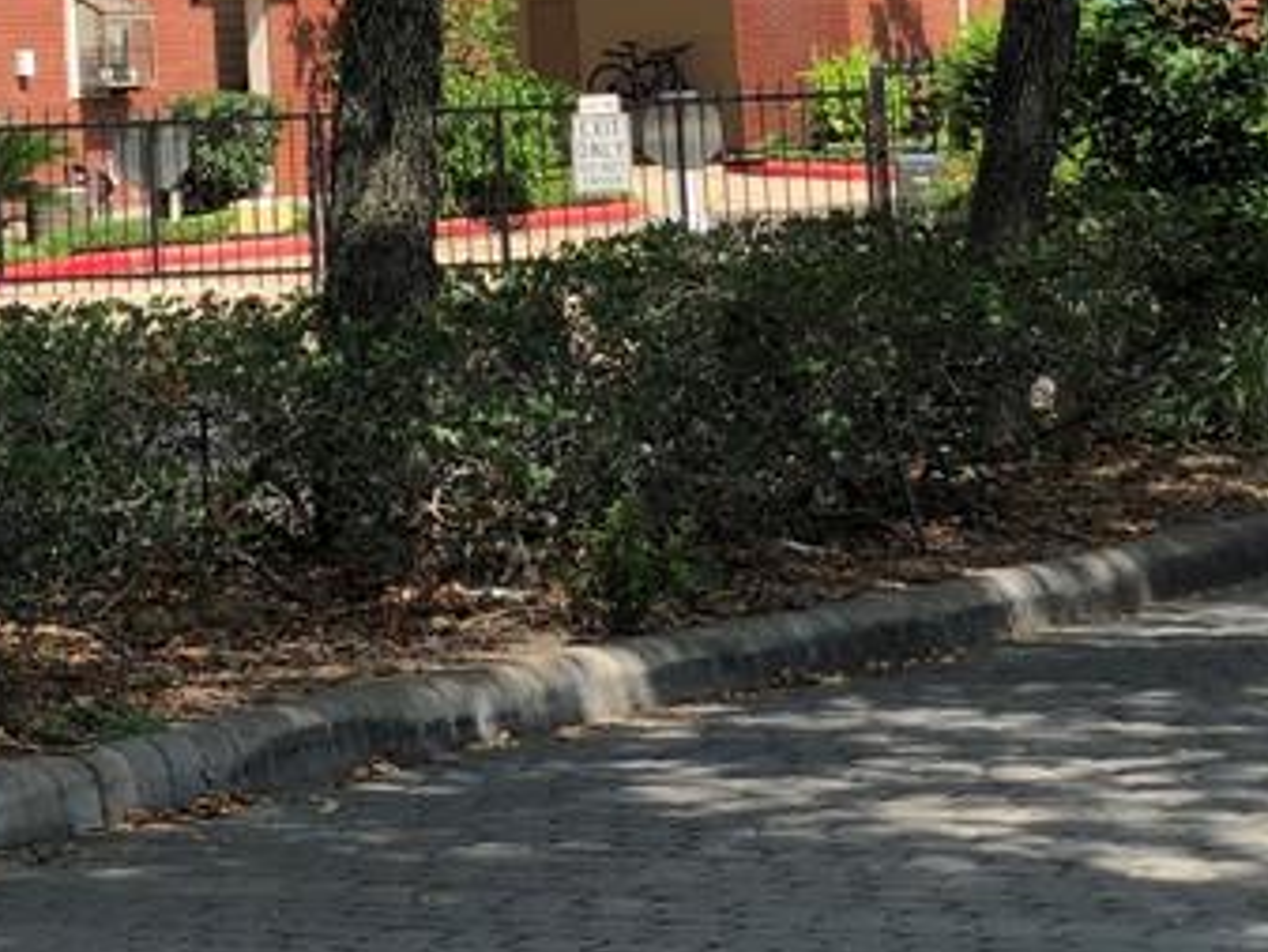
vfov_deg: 9.3
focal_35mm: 158
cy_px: -241
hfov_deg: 12.0
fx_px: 5790
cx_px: -594
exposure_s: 1/393
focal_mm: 6
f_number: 2.4
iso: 16
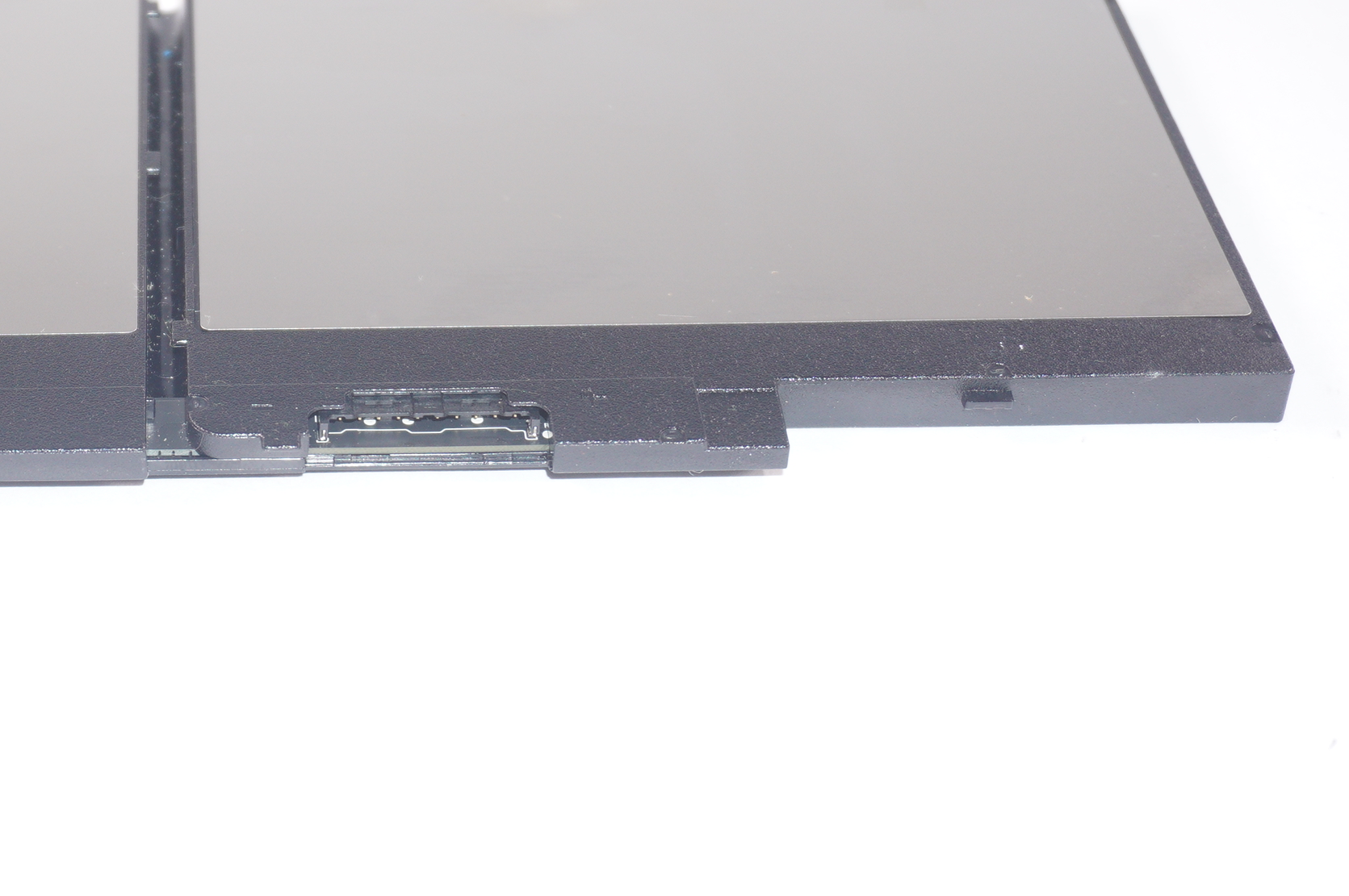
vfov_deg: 16.8
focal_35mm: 81
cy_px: 327
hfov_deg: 24.4
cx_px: 150
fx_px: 3033
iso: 200
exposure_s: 1/125
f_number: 5.6
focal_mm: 30
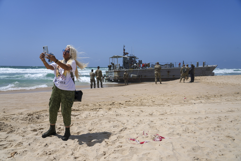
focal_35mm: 29
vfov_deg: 45.0
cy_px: 80
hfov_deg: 63.7
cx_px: 120
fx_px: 194
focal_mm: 29
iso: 100
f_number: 4
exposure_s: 1/2500
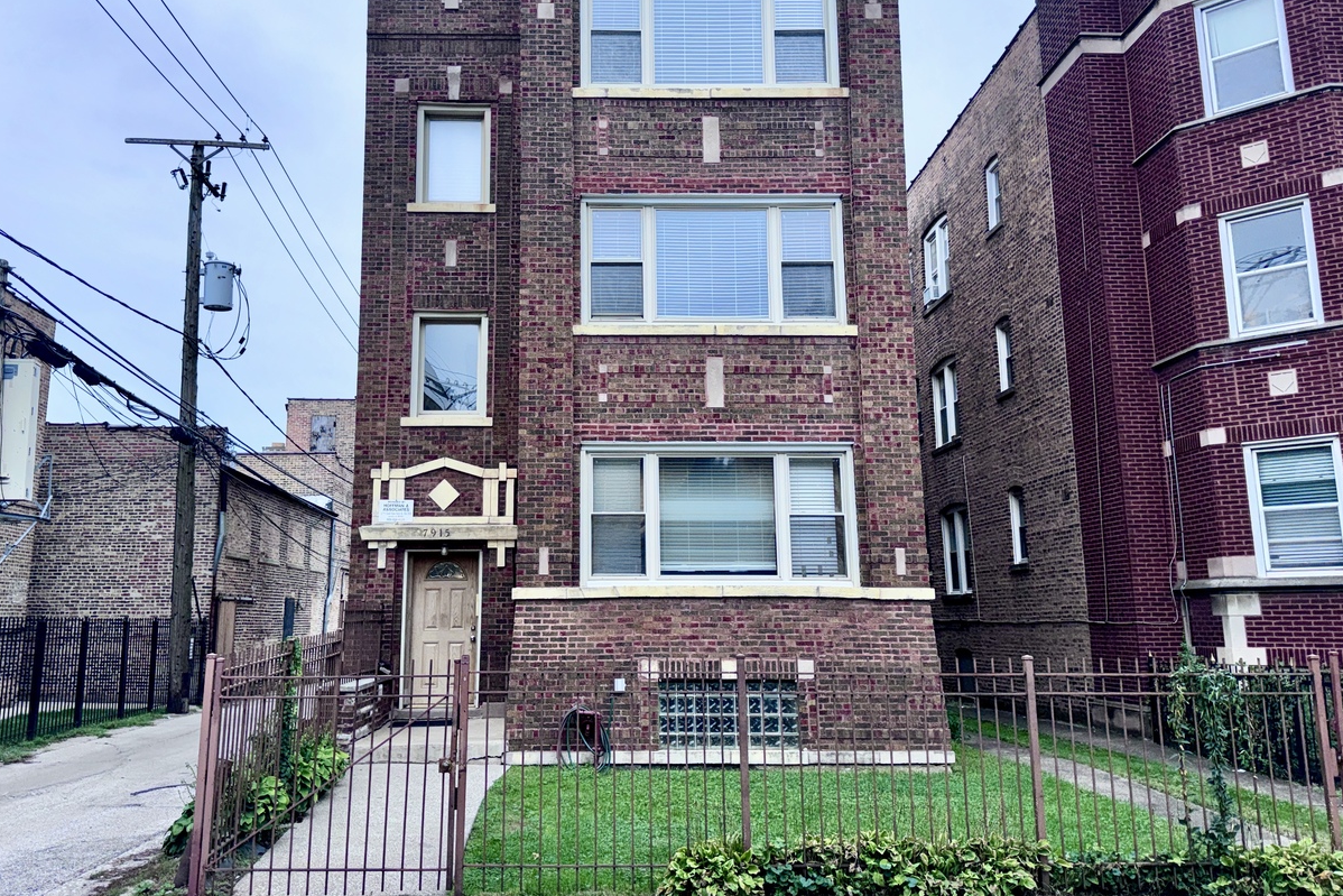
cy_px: 385
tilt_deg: +10.7
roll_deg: +0.0
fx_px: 1119
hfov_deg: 61.8
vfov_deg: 43.5
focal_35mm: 30
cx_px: 604
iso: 64
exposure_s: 1/2710
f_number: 1.78
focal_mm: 6.76
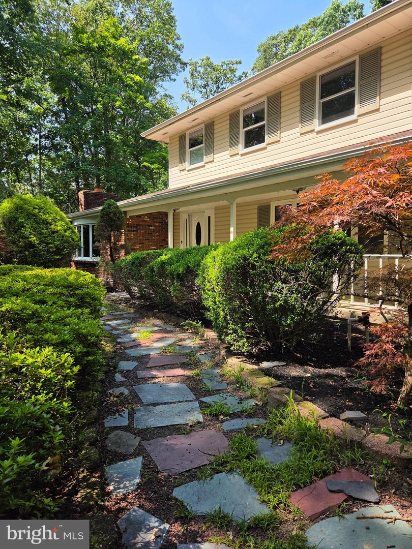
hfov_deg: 58.9
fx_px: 365
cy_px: 274
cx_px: 206
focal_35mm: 23
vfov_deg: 73.9
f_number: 1.8
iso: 80
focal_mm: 5.4
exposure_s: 1/3246
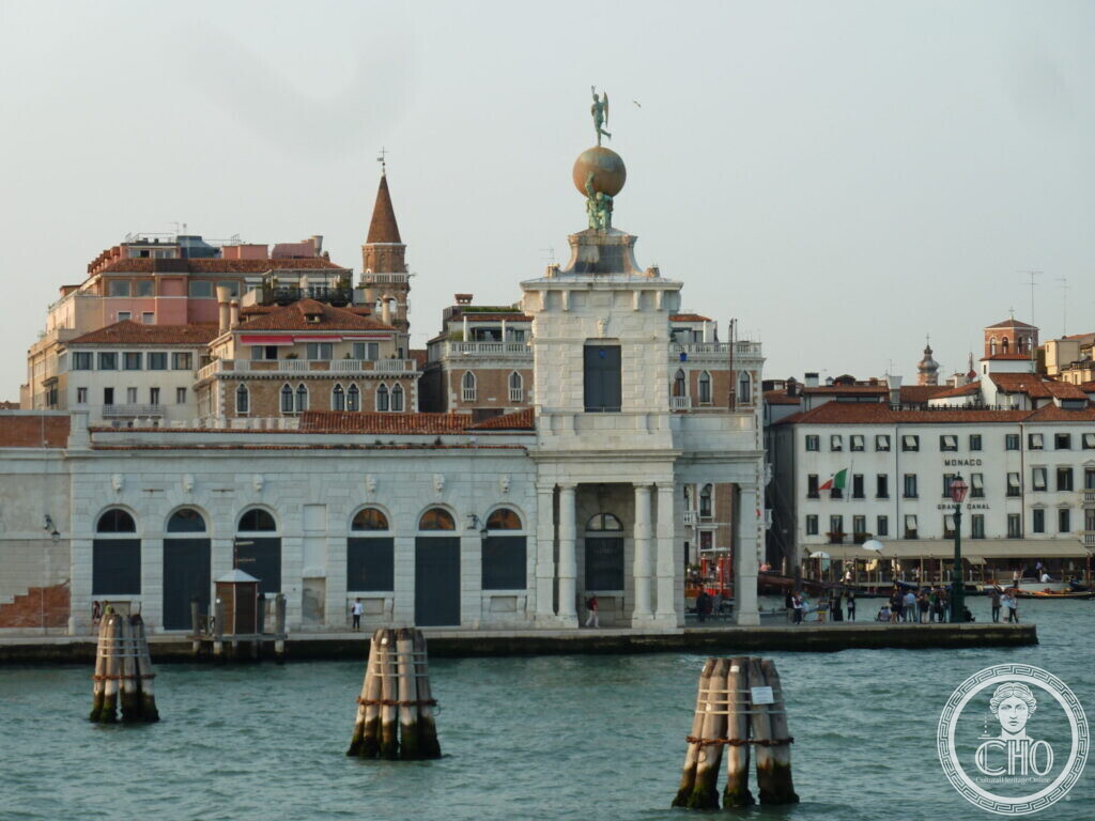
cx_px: 548
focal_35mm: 137
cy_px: 410
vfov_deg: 10.8
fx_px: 4334
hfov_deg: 14.4
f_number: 4.5
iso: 80
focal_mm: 22.5
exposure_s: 1/125
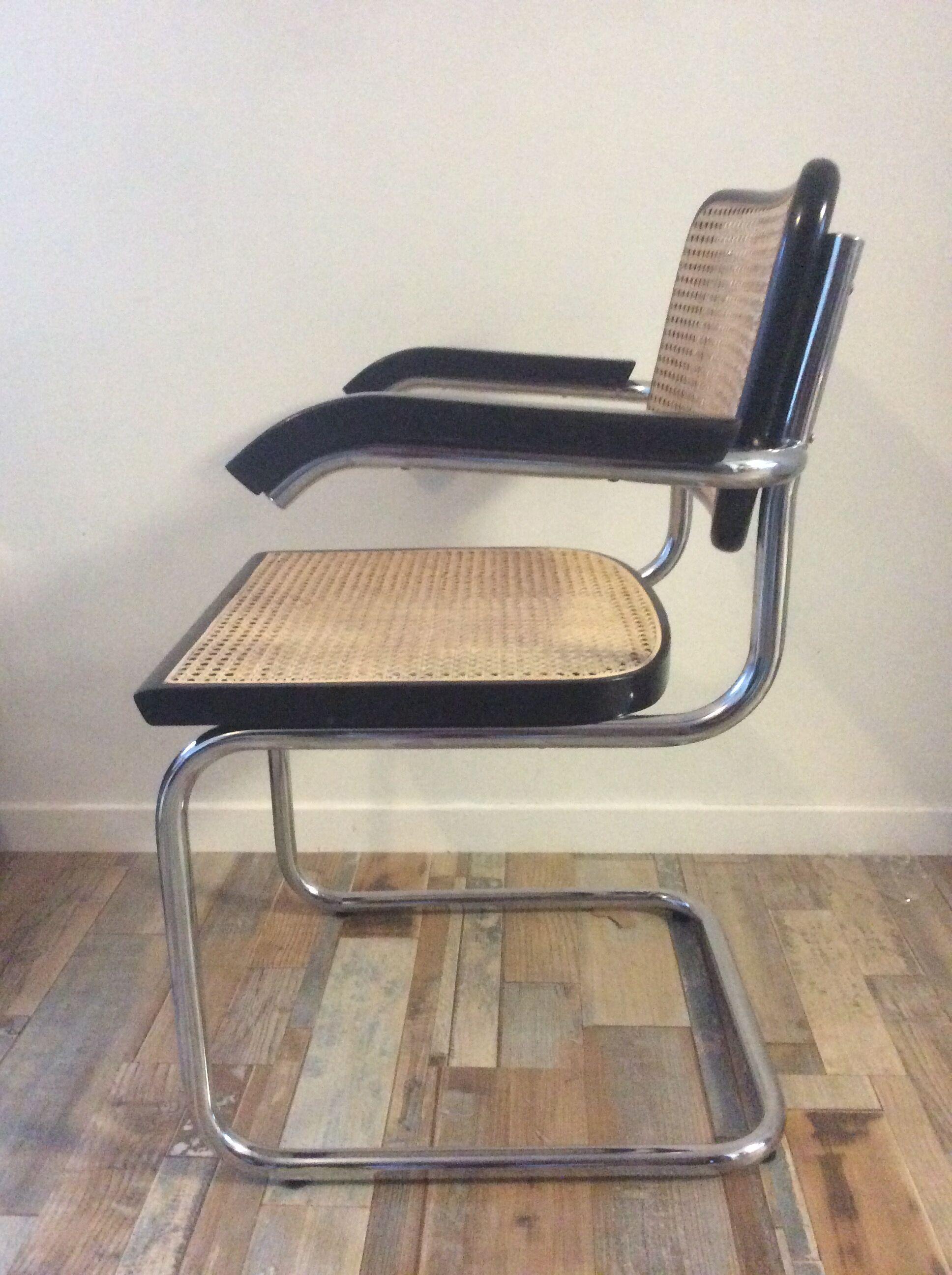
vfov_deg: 56.9
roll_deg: +1.8
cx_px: 476
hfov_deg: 44.1
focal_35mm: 32
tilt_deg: -17.7
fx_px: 1177
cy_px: 638
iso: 500
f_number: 2.4
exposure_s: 1/17
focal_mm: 3.3
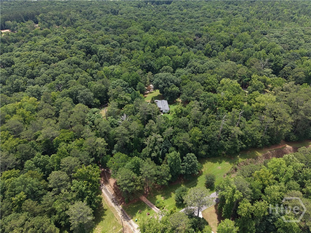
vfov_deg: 58.9
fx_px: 207
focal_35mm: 23
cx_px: 156
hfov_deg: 73.9
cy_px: 116
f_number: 1.8
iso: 100
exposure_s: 1/1500
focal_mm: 8.67
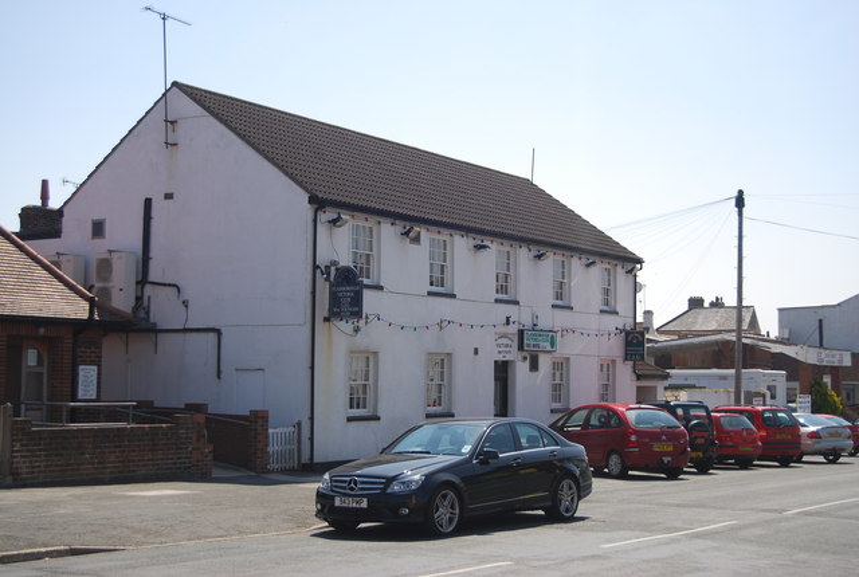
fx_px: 1256
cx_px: 430
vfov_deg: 25.9
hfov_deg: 37.8
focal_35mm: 52
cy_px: 288
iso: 140
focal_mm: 35
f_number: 4.8
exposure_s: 1/1000
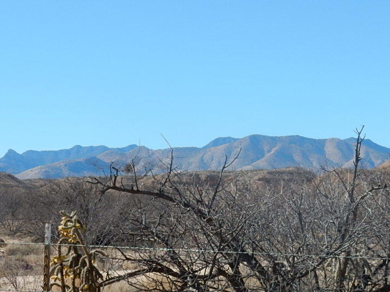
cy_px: 166
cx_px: 350
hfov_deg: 16.9
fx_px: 1295
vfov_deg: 12.9
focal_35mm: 115
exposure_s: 1/1000
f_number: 4.5
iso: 125
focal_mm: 9
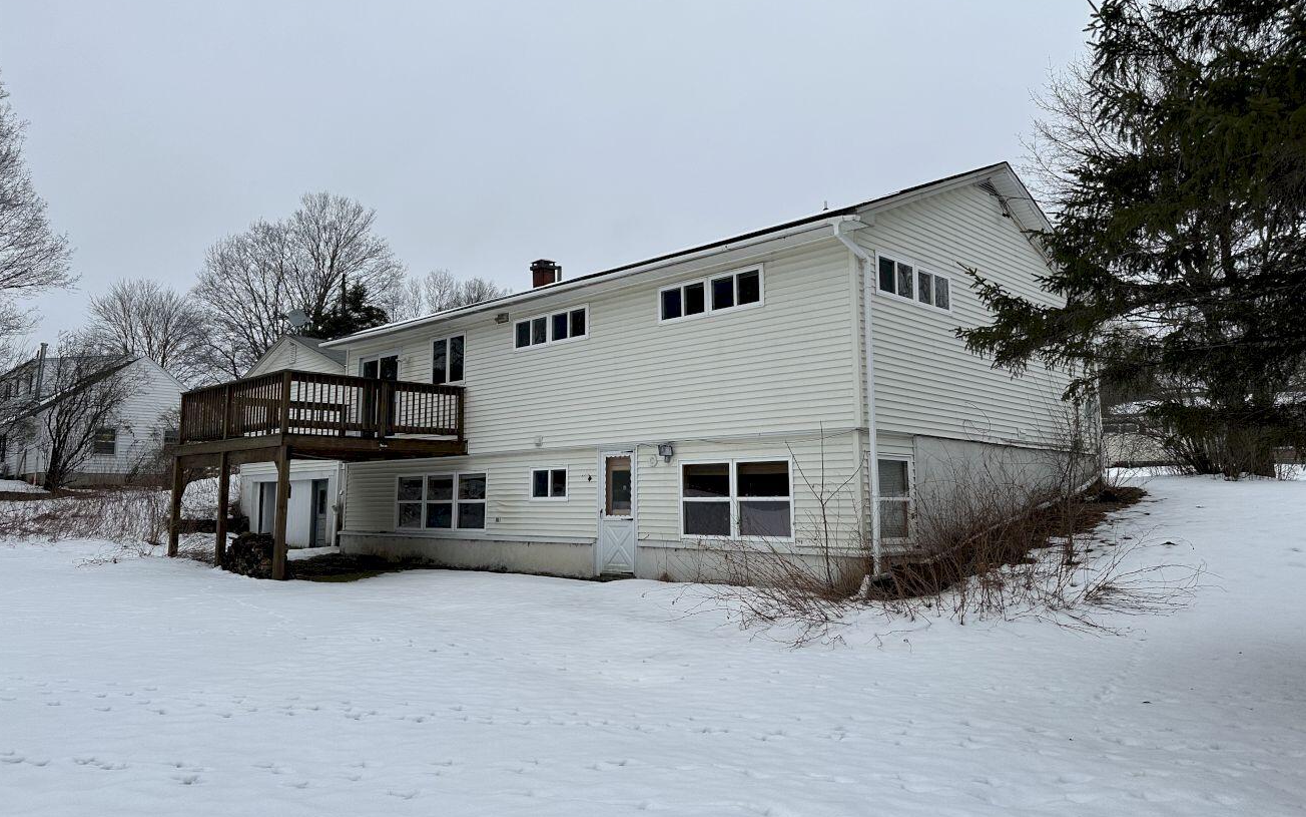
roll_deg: -0.3
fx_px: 925
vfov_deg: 47.5
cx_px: 645
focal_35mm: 26
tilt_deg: +8.5
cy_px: 359
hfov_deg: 70.4
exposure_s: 1/4762
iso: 80
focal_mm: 6.86
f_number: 1.78
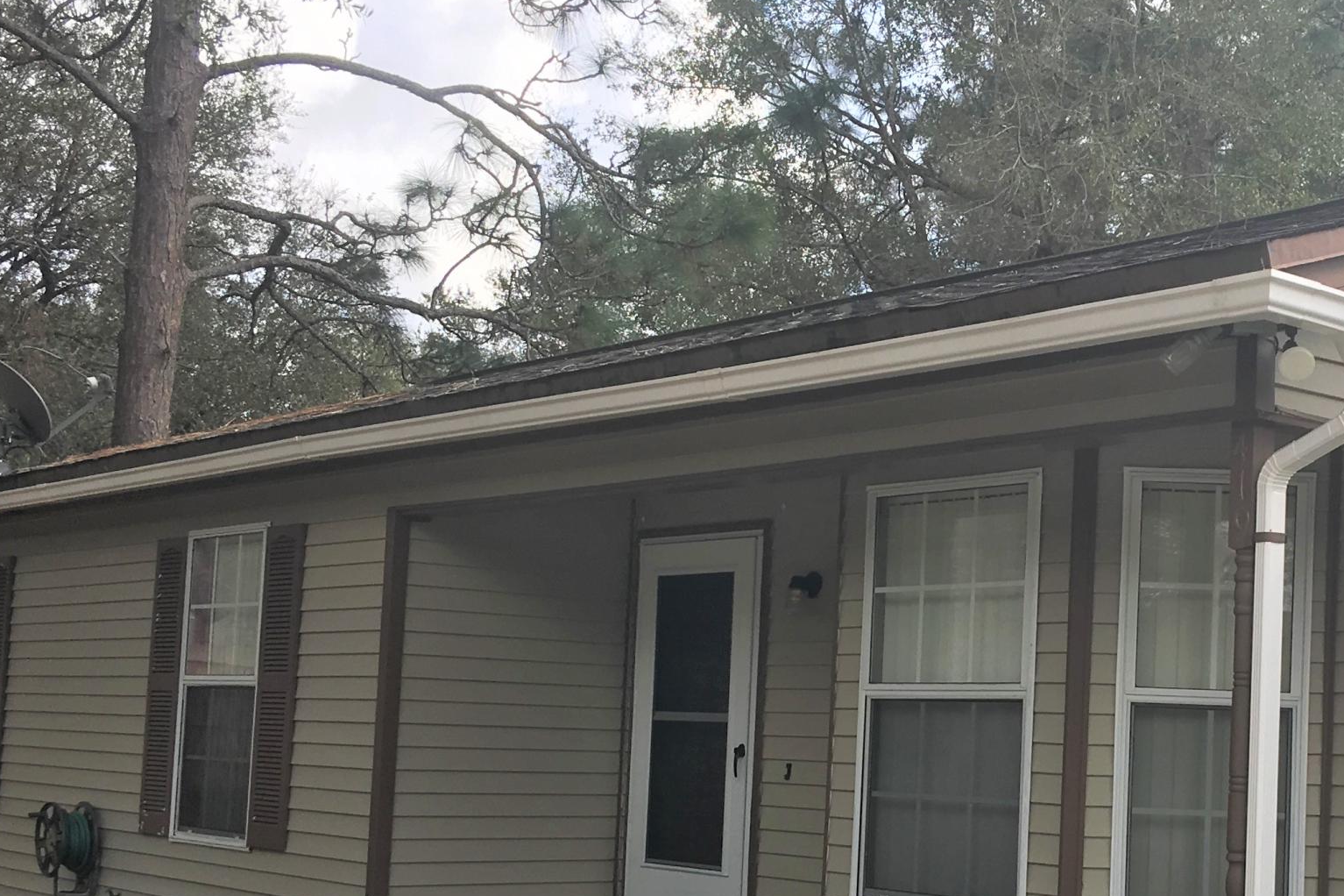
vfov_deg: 22.9
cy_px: 603
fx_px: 2202
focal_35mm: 59
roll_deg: -1.4
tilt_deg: +4.1
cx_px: 966
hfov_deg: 33.4
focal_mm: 4.15
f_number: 2.2
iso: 25
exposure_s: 1/718
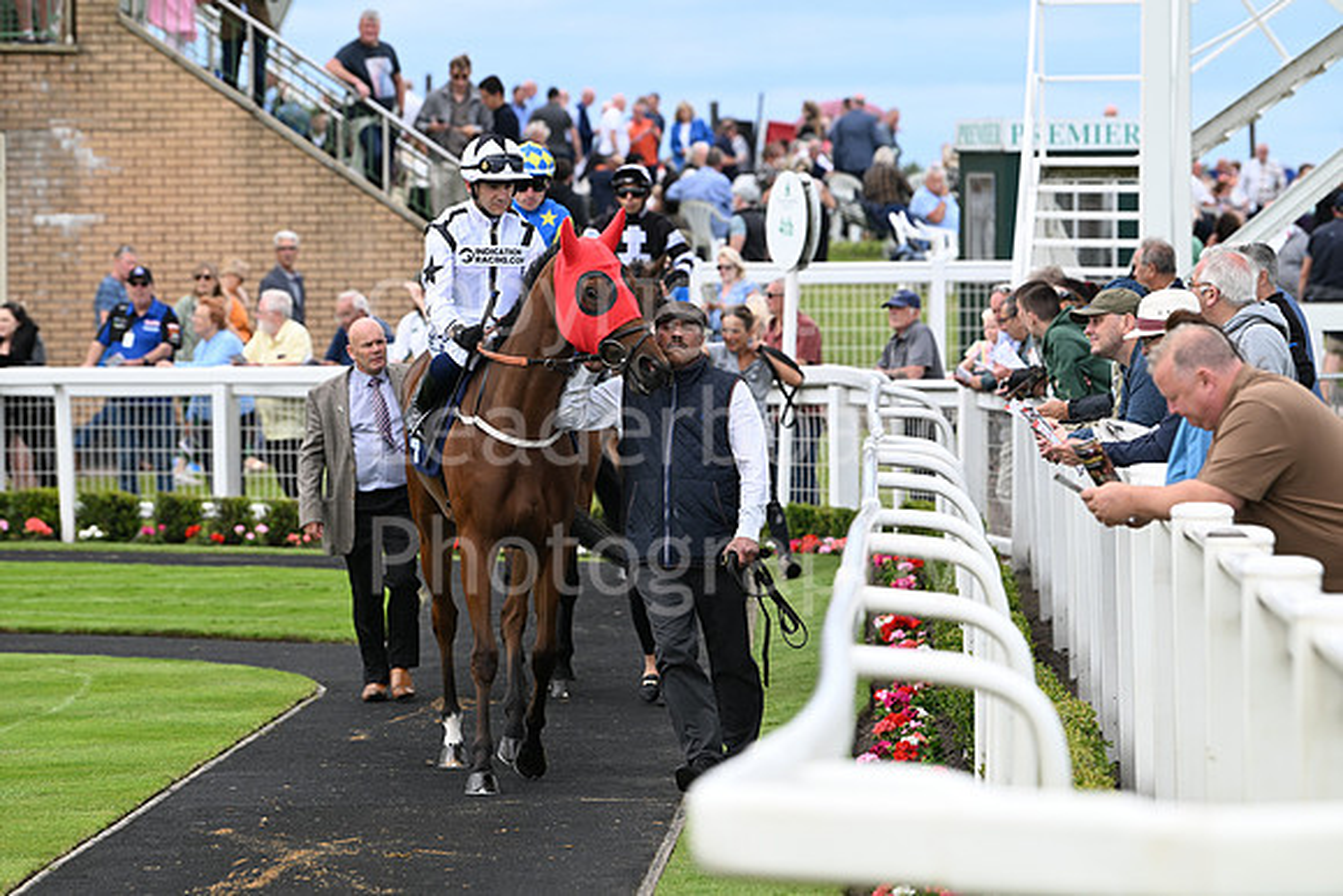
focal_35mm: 200
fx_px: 7463
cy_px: 448
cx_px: 672
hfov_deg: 10.3
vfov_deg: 6.9
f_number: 5.6
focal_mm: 200
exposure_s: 1/800
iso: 400
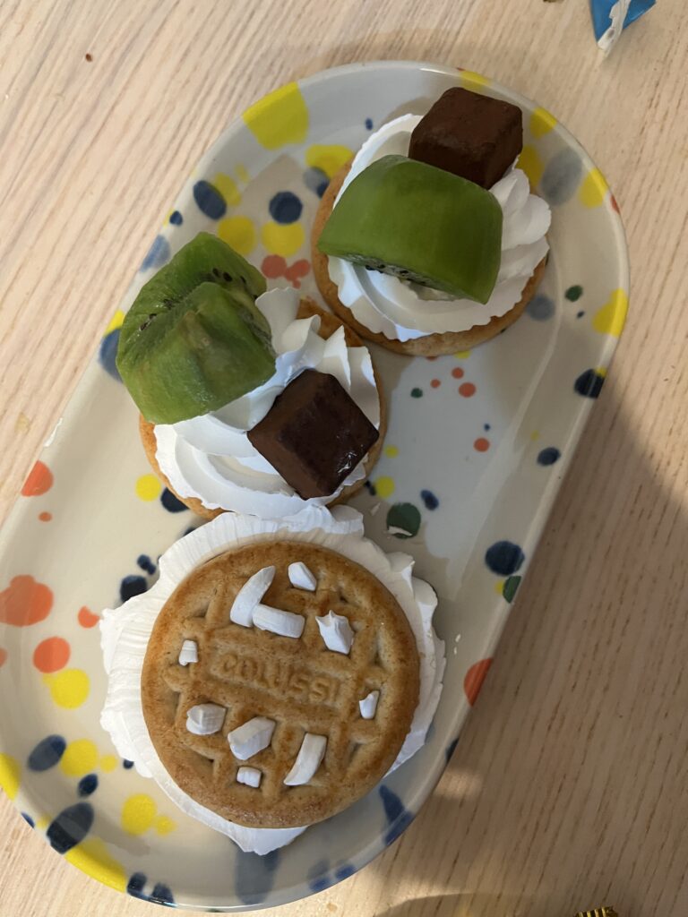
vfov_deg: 67.3
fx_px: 689
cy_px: 458
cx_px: 344
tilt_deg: -79.4
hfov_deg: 53.1
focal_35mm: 26
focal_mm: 5.1
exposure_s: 1/60
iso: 400
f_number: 1.6
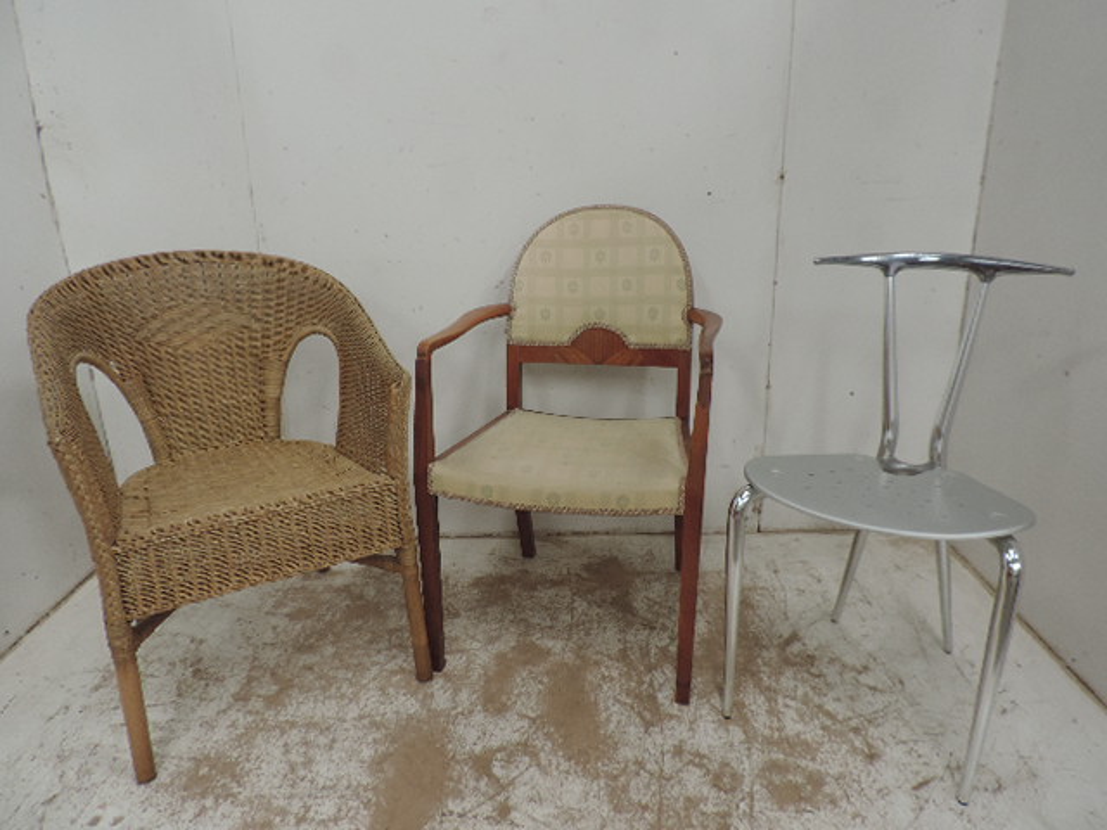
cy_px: 415
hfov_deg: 71.6
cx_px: 554
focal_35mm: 24
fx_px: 768
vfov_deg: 56.8
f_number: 3
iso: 180
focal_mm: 4.3
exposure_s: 1/30
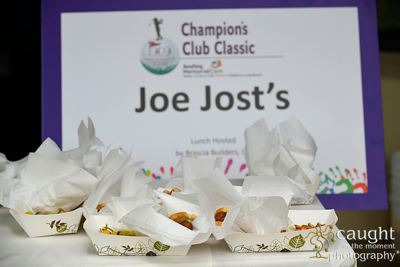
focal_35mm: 102
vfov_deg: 13.4
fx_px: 1134
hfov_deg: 20.0
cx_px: 200
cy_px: 134
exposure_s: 1/500
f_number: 6.3
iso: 200
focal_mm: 102
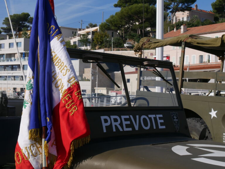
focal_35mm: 64
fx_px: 416
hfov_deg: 30.2
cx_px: 112
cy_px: 84
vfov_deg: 23.0
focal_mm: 32
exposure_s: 1/500
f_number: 9
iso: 200
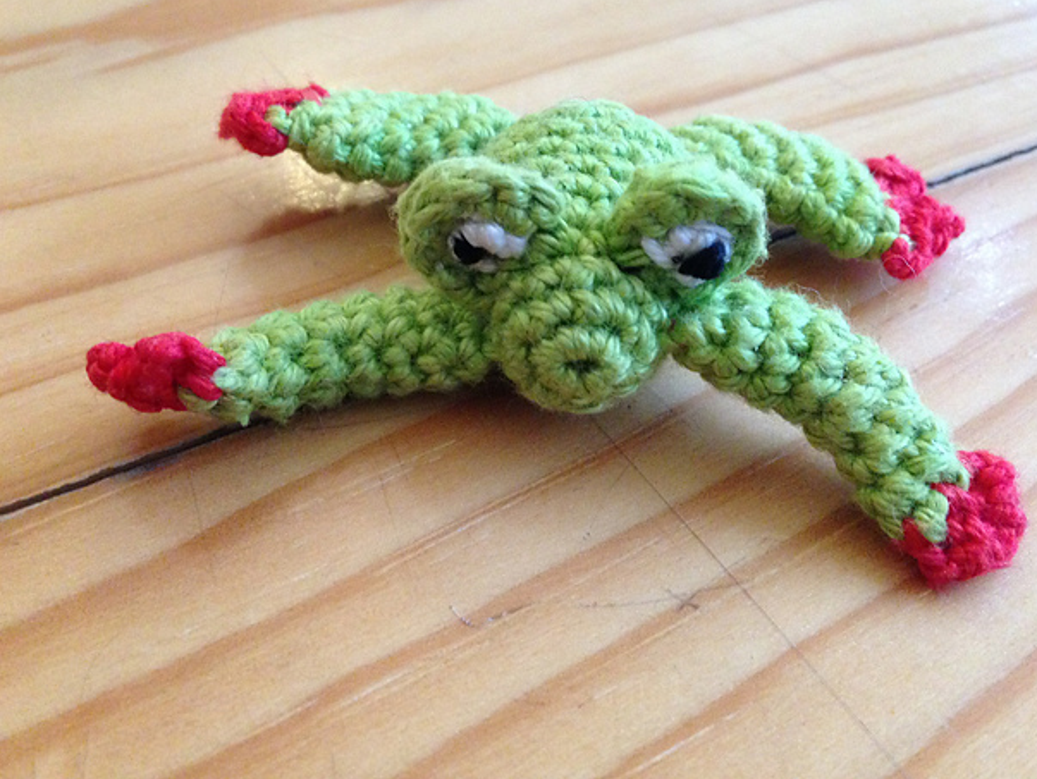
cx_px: 523
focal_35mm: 35
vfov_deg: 40.7
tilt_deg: -47.1
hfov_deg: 52.6
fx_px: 1049
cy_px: 368
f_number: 2.4
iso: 400
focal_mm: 4.12
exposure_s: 1/17
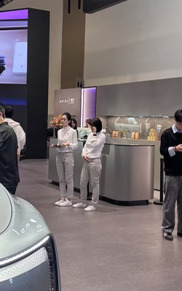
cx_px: 89
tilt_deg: -2.3
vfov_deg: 36.2
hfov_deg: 23.2
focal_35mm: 56
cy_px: 128
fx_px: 444
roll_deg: -1.1
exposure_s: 1/50
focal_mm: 5.96
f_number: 1.6
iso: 64
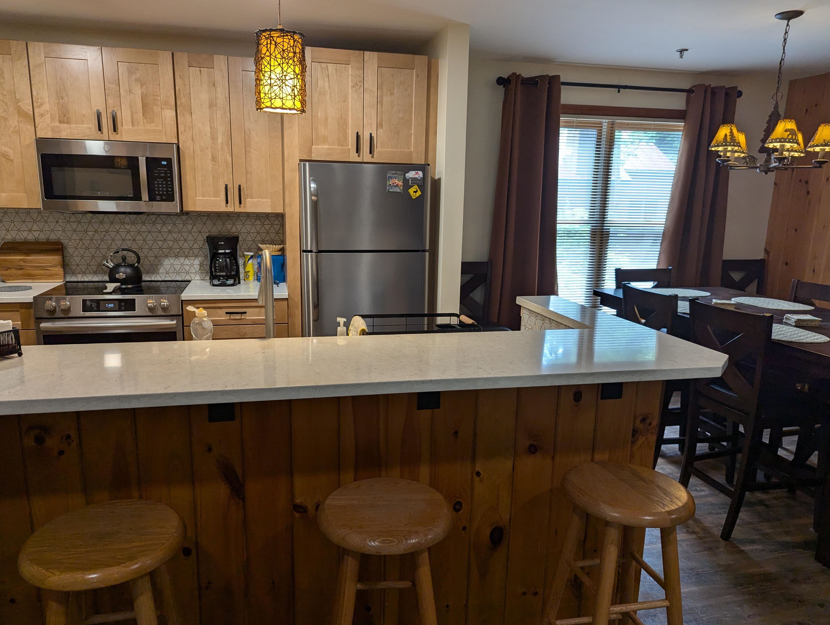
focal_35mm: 25
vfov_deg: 55.0
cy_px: 320
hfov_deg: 69.3
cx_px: 401
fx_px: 600
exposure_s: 1/60
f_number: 1.85
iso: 75
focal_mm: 6.81
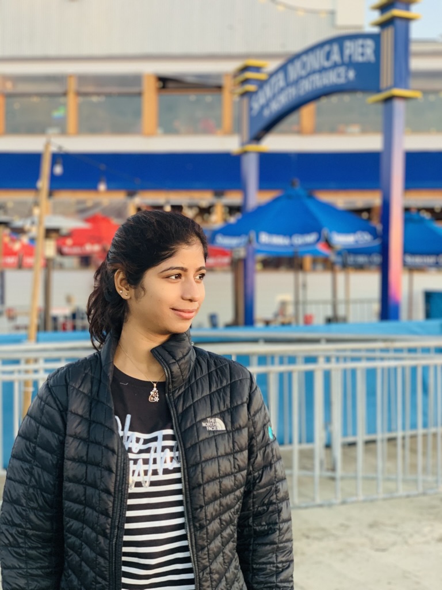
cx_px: 221
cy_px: 295
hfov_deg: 28.0
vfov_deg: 36.8
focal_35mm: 52
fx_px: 885
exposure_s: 1/81
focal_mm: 6
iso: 125
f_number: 2.4
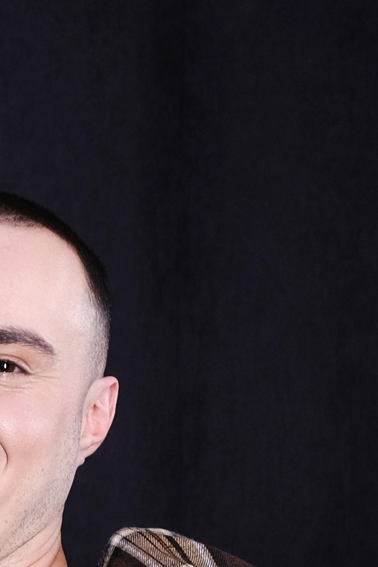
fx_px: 4268
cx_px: 188
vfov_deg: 7.4
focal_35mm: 271
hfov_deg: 5.1
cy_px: 940
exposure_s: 1/15
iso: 250
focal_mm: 40.7
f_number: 4
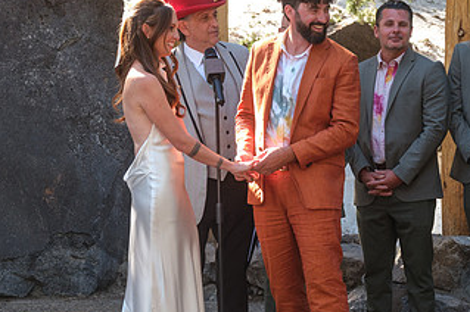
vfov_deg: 6.7
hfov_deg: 10.1
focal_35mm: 204
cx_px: 258
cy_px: 229
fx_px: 2661
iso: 400
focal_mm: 74.4
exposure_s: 1/75
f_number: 5.6
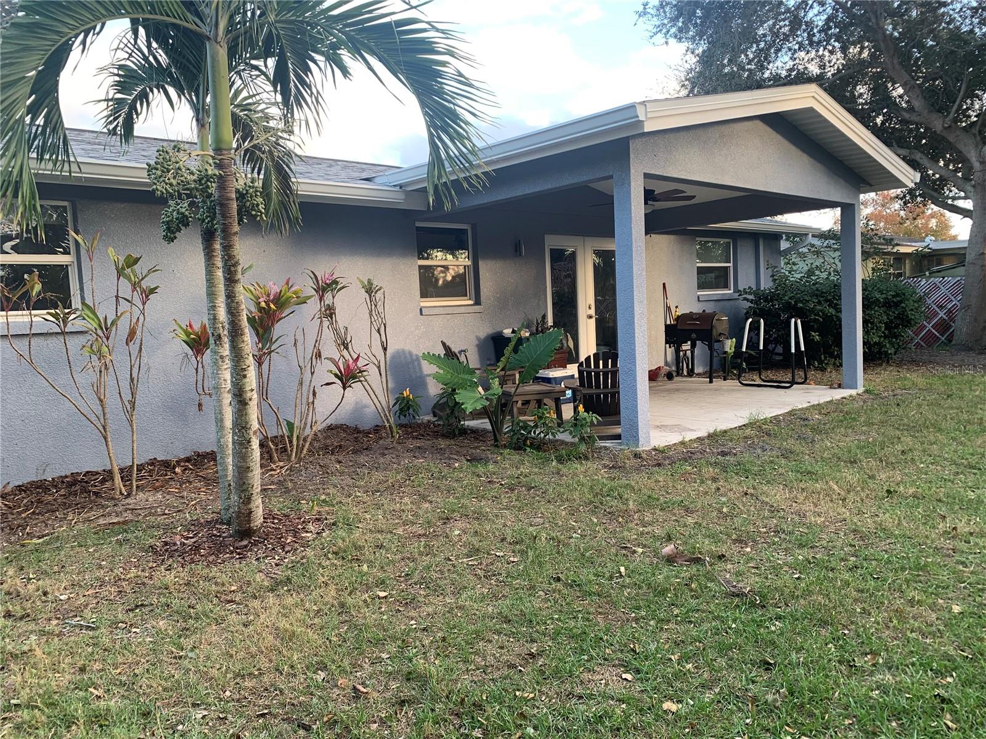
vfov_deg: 53.1
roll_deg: +2.8
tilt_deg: -4.4
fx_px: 741
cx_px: 493
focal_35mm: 26
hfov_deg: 67.3
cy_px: 370
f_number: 1.8
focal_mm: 4.25
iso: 64
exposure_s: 1/121
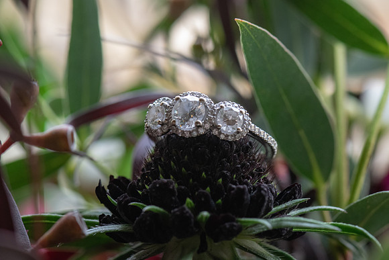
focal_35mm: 158
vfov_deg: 8.7
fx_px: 1702
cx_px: 194
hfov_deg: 13.0
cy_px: 130
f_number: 10
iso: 1600
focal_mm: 105
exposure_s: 1/80
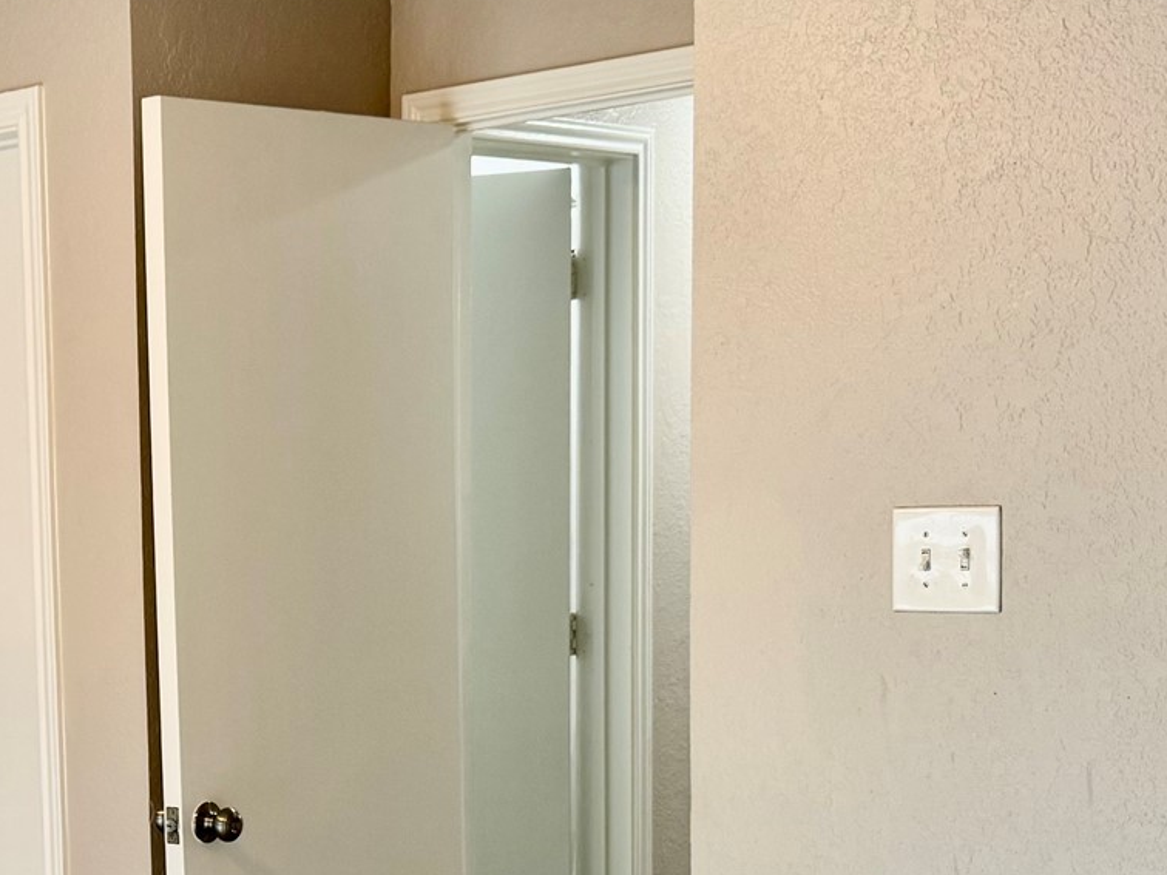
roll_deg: +1.9
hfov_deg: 27.9
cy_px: 718
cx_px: -31
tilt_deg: -6.4
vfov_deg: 22.2
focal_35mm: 65
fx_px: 2191
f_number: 1.78
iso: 160
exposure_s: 1/60
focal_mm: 6.76
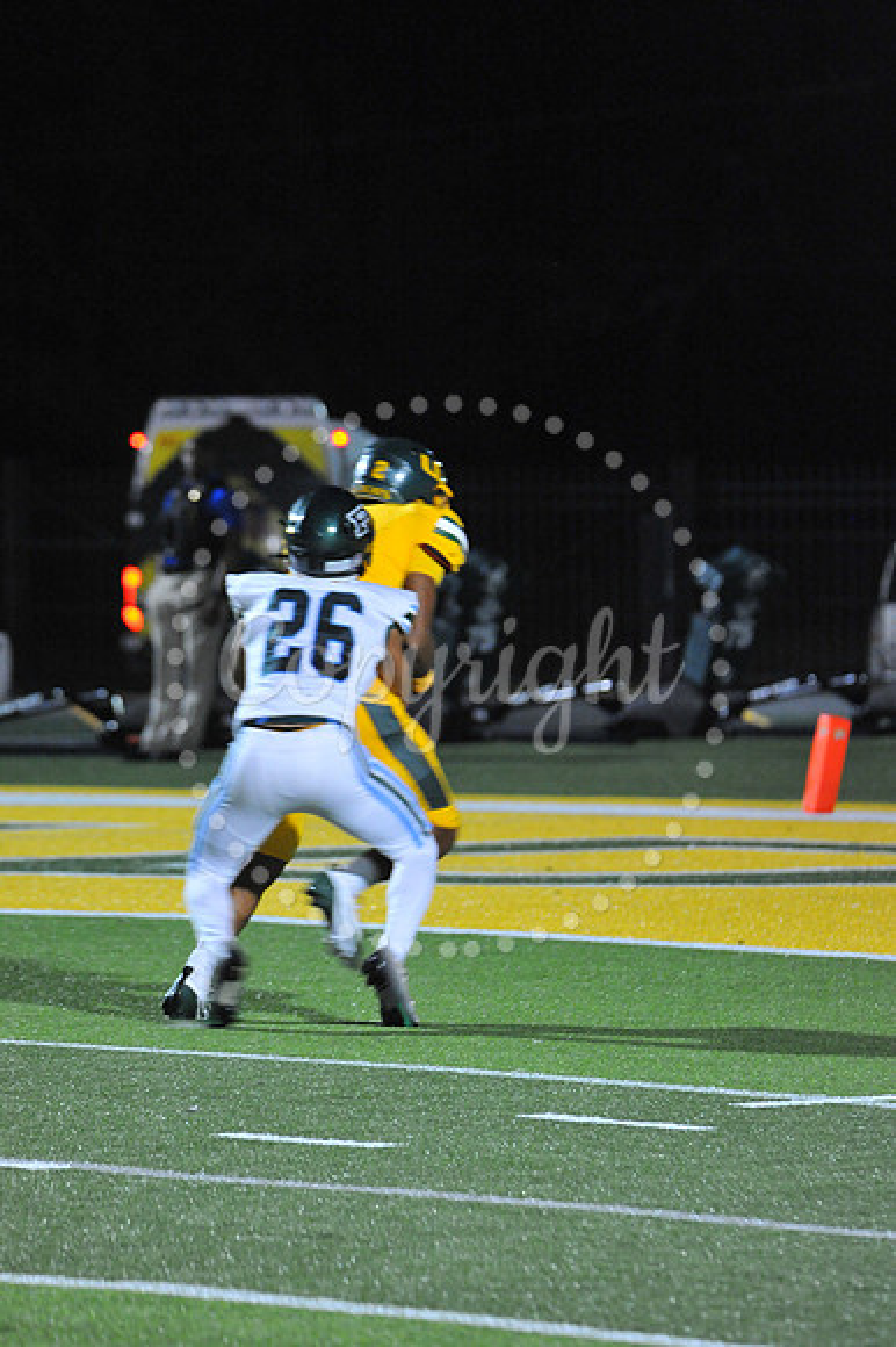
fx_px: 10465
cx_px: 448
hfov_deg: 4.9
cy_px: 674
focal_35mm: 280
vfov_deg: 7.4
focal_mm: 280
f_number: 5.6
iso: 6400
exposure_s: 1/200
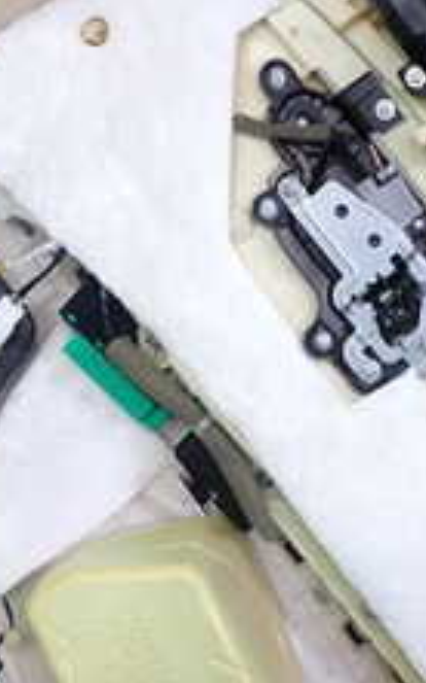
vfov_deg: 28.6
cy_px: 371
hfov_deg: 18.0
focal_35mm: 72
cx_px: 290
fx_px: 1338
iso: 200
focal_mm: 4.5
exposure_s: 1/40
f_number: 2
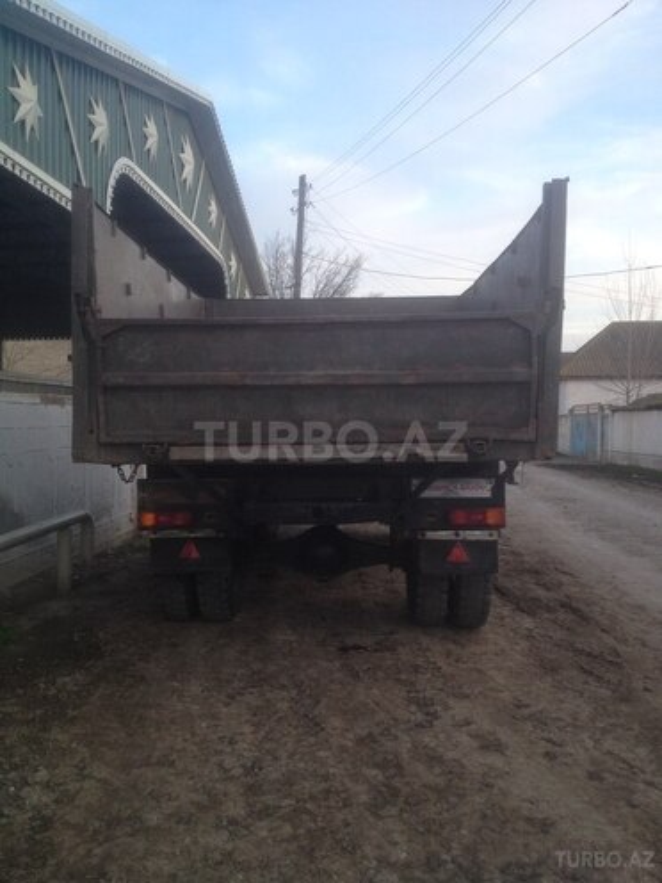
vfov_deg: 52.6
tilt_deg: -3.9
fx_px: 892
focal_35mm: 35
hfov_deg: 40.7
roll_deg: -0.6
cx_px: 331
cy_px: 442
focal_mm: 4.28
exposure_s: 1/60
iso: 50
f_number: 2.4
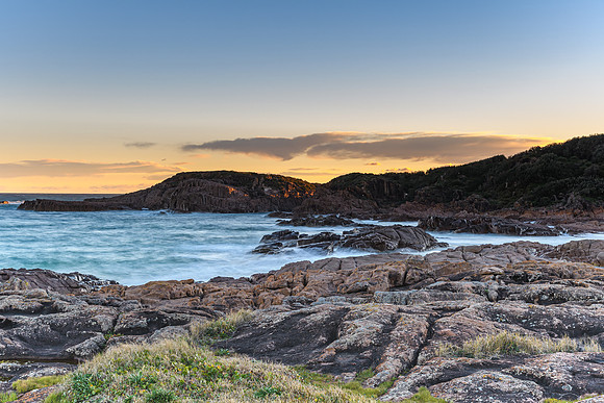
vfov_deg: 27.8
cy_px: 202
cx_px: 302
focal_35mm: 49
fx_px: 815
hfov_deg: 40.7
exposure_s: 3
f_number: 8
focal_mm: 32
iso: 50
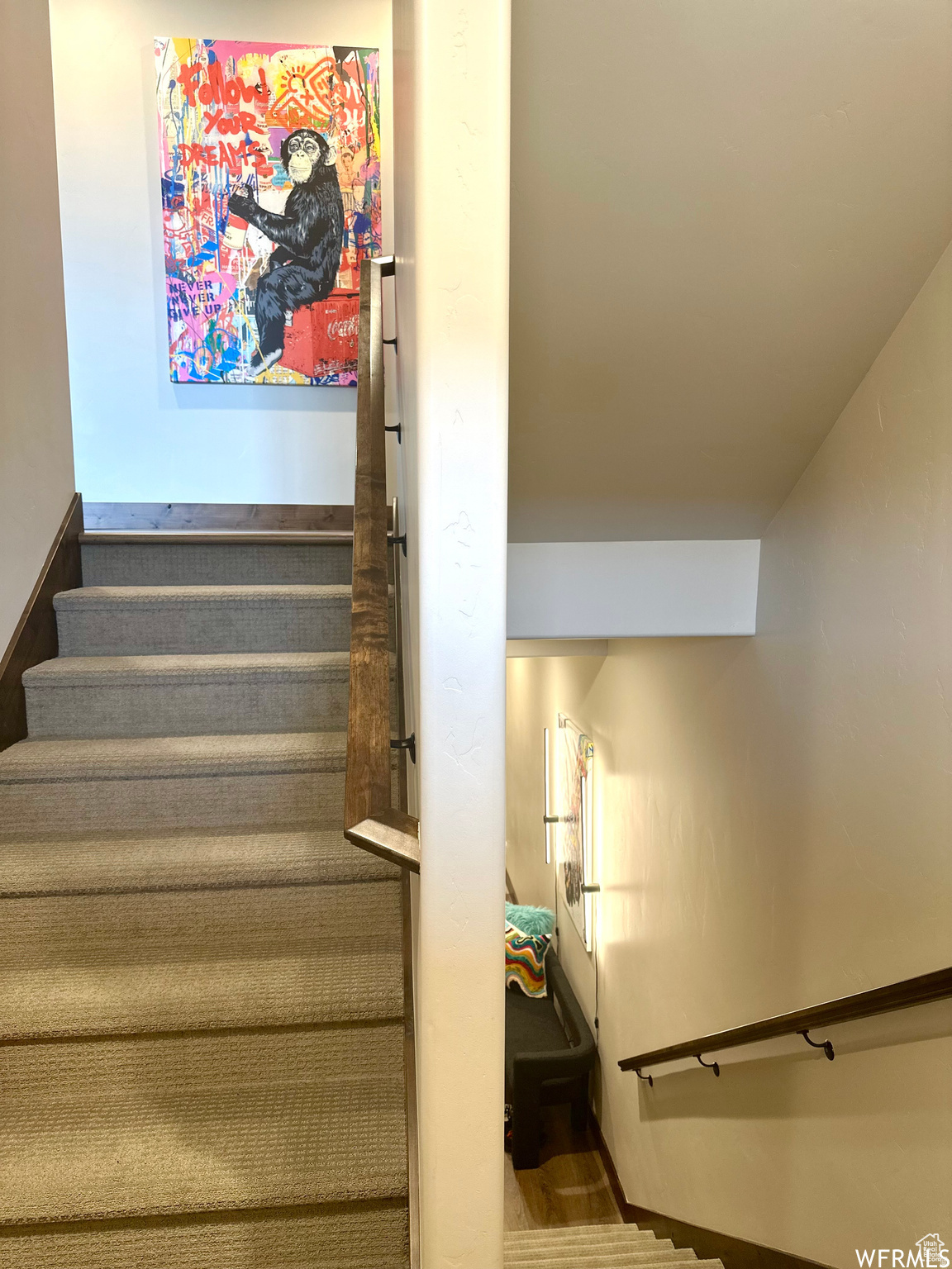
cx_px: 476
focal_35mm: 24
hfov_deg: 56.8
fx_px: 880
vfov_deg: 71.6
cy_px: 634
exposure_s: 1/60
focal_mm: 6.86
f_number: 1.78
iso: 125
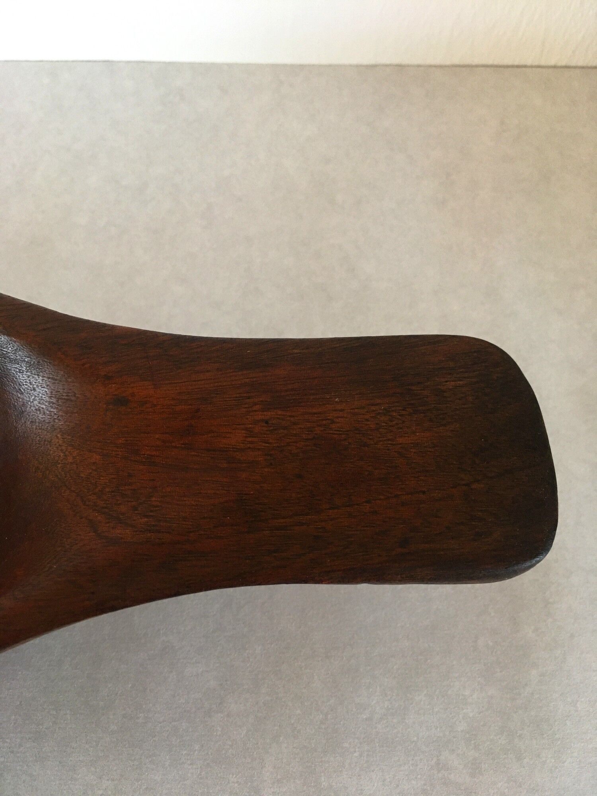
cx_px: 298
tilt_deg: -66.7
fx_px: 667
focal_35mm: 29
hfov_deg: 48.2
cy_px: 398
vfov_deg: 61.7
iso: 160
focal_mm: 4.15
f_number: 2.2
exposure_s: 1/33
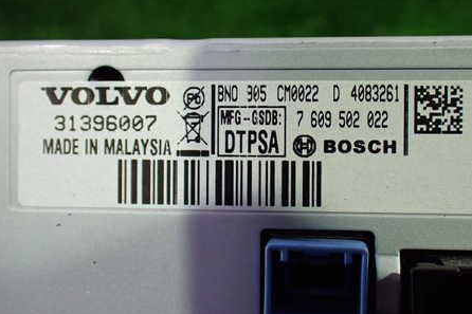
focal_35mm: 42
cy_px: 133
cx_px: 280
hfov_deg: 46.2
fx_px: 550
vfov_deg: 31.8
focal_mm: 5.4
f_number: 2.3
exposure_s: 1/100
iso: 800
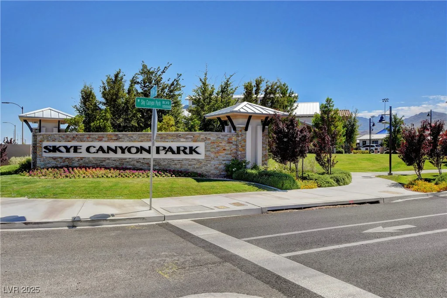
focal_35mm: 30
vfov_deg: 43.6
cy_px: 149
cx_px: 224
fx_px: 373
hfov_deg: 61.9
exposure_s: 1/500
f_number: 9
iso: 400
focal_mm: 20
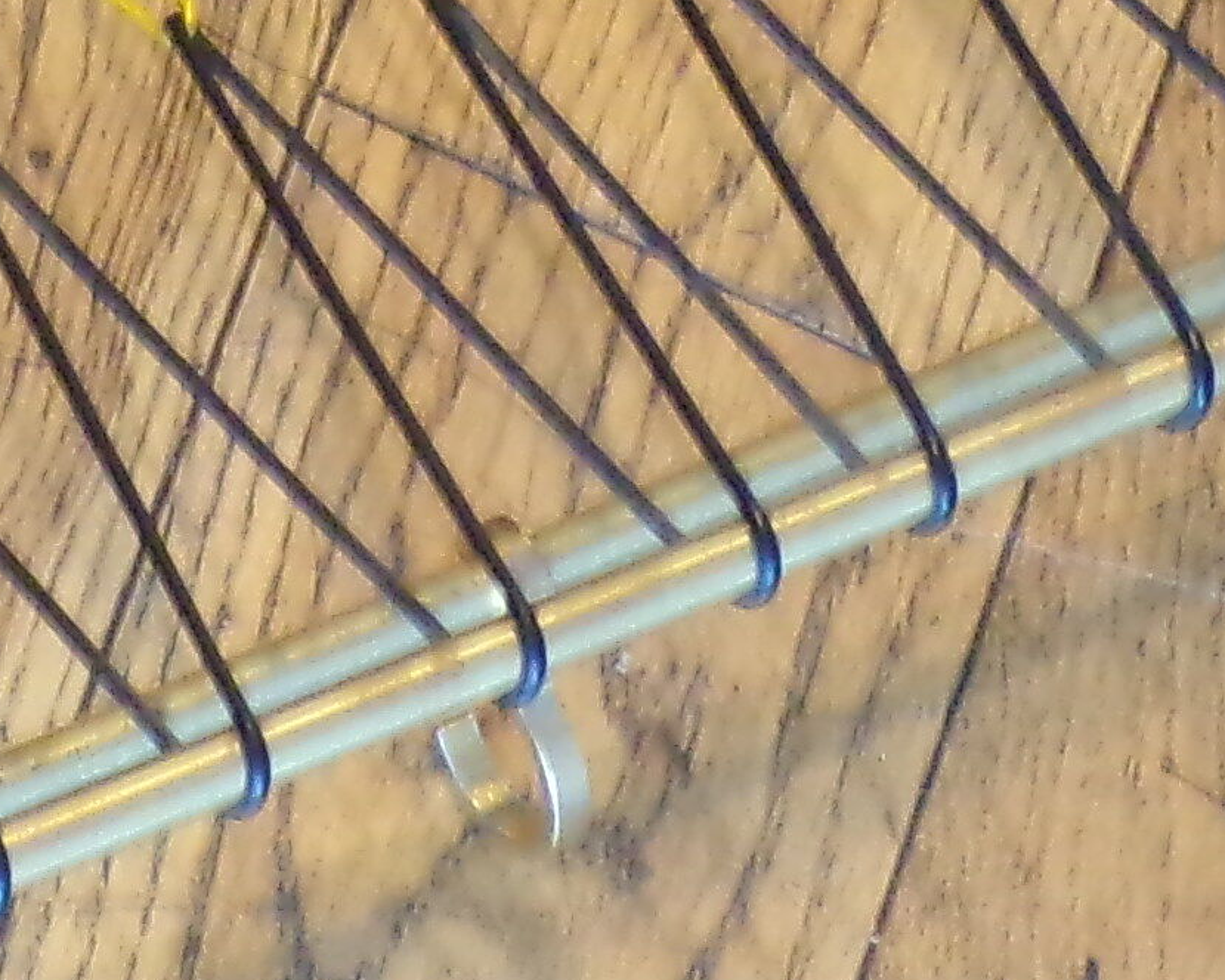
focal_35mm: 266
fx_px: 9643
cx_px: 260
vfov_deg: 5.8
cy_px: 269
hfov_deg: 7.3
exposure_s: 1/12
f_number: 3.5
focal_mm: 8.7
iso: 400
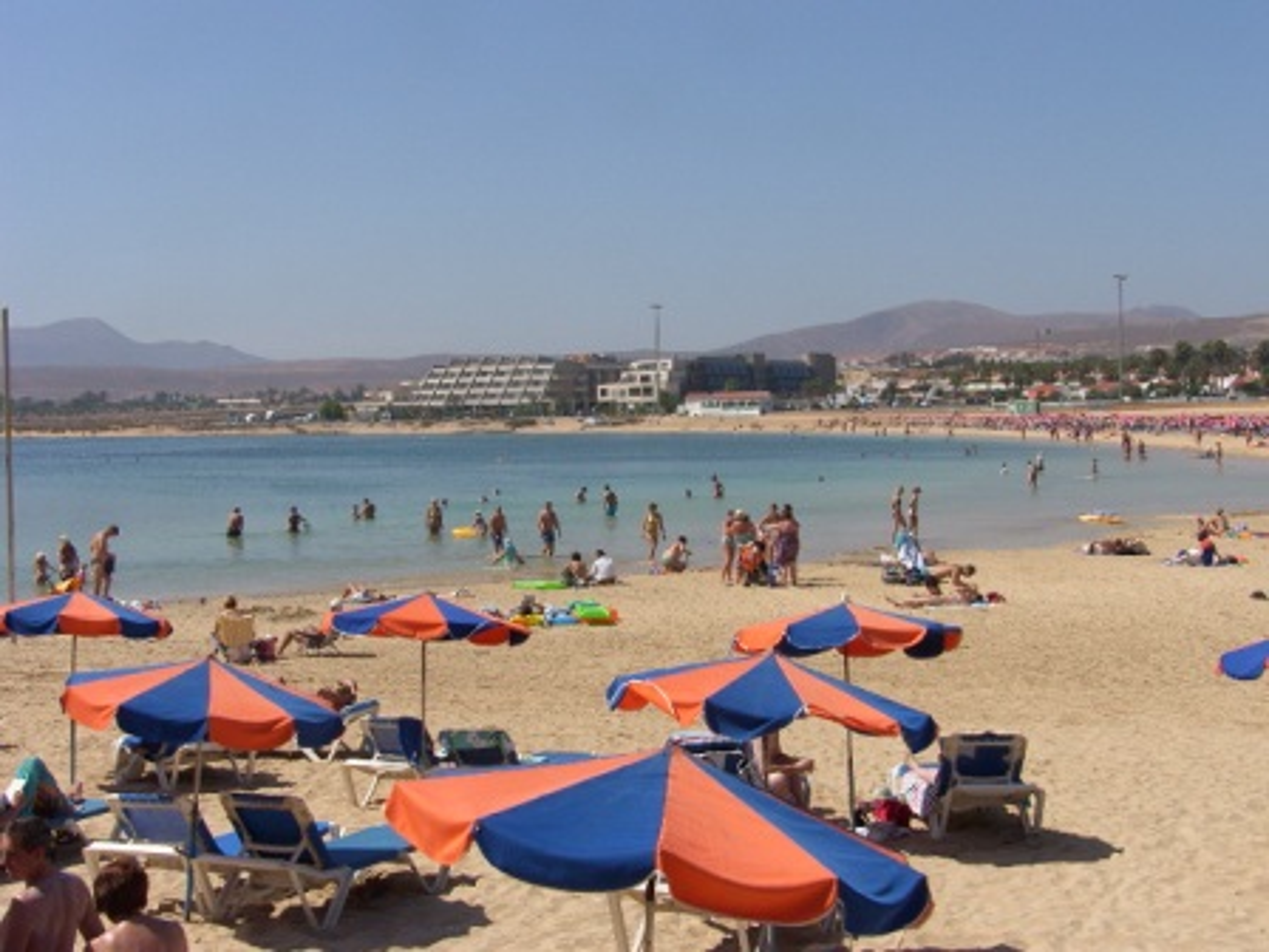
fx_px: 1650
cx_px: 634
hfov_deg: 42.1
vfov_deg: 32.2
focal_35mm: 45
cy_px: 476
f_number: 8
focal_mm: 11.5
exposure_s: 1/400
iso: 50
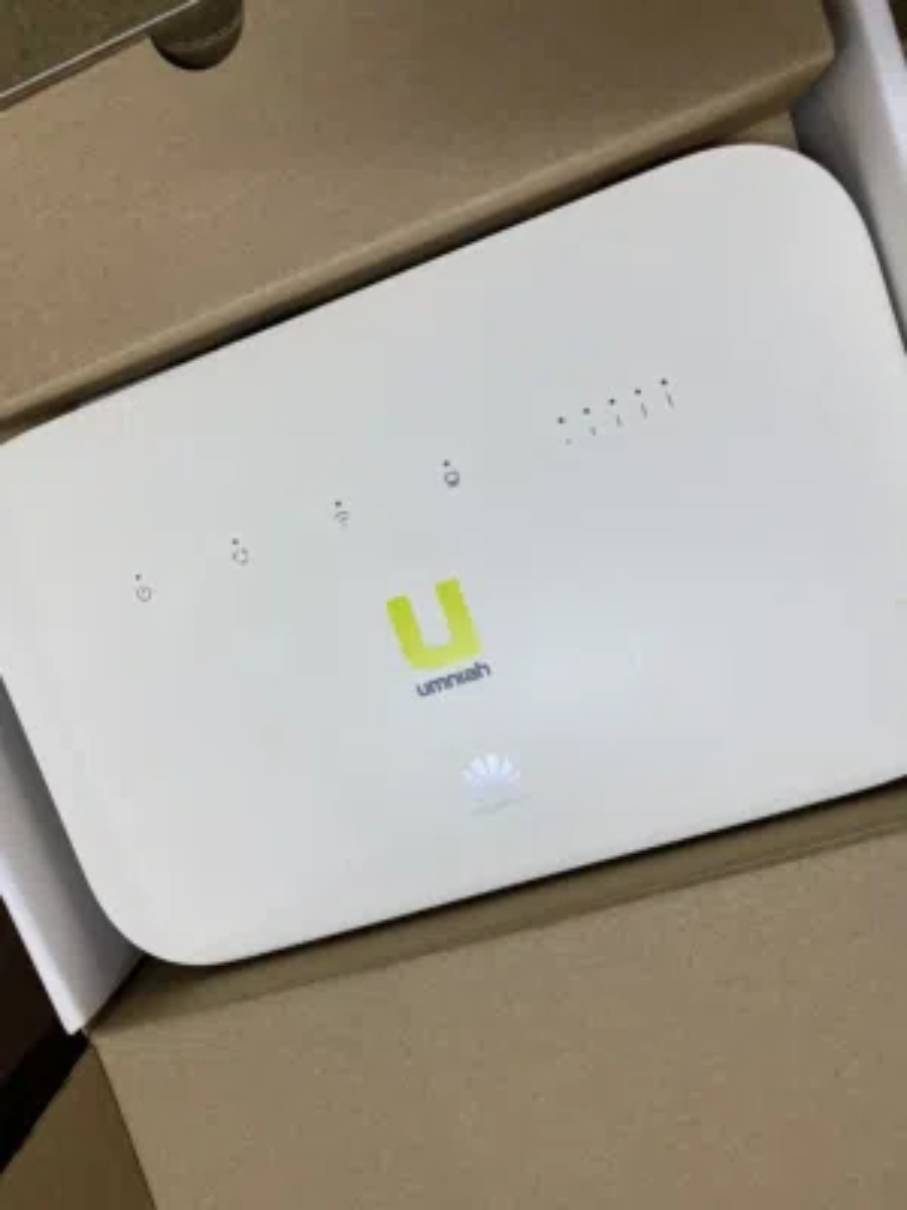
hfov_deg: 53.1
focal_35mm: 26
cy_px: 605
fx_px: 908
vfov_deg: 67.3
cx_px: 454
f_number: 1.8
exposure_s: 1/100
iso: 125
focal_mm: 4.25
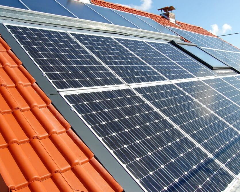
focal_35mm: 31
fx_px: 220
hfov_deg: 56.9
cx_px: 138
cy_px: 96
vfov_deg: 47.1
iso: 200
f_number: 8
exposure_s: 1/400
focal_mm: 18
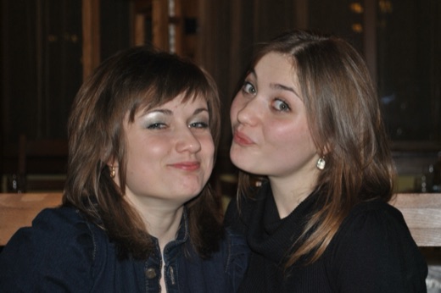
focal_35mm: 72
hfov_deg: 28.1
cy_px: 146
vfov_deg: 18.9
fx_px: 881
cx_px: 220
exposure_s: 1/60
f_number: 5.6
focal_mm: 48
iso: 200
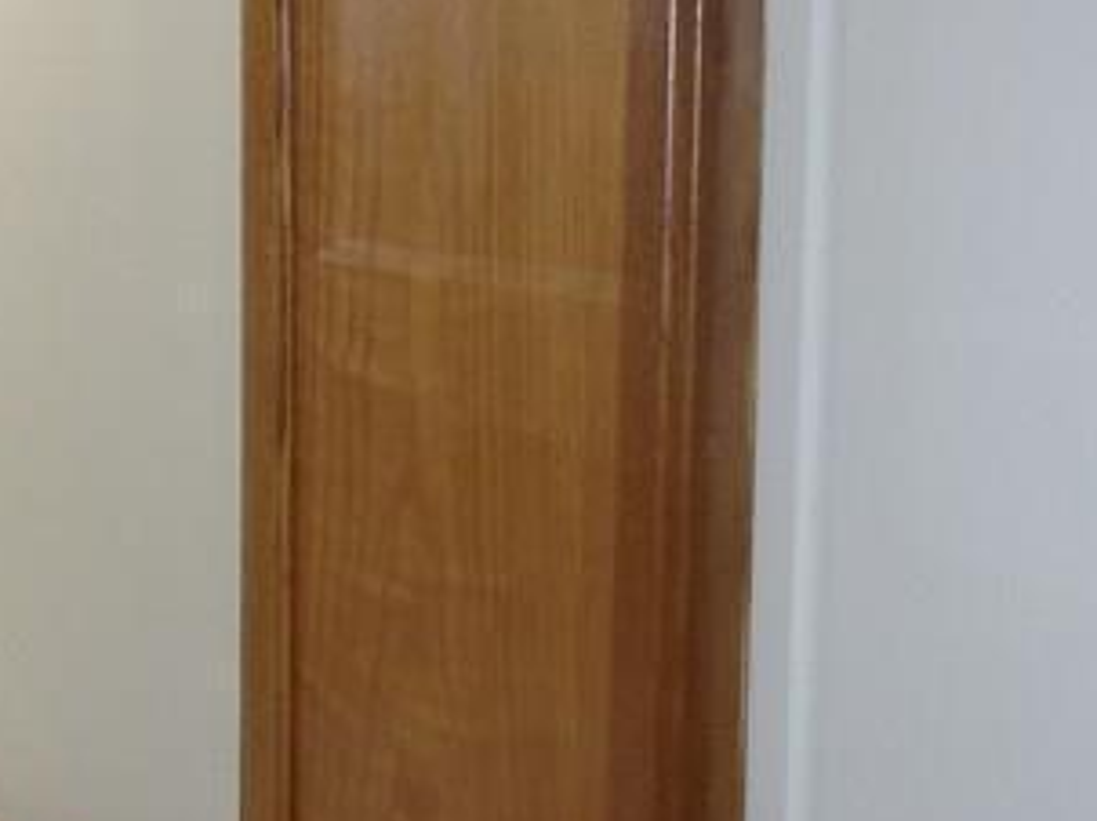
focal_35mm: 95
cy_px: 574
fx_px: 3008
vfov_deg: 15.5
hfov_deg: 20.4
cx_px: 207
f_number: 3.9
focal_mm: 5.1
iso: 200
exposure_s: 1/34
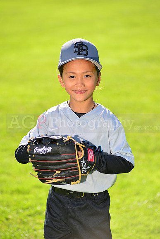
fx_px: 1133
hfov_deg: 8.1
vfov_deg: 12.1
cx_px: 80
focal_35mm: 170
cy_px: 120
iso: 100
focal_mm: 170
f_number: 5
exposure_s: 1/250
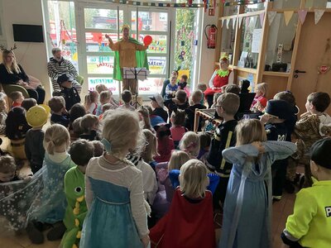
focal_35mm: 28
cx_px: 166
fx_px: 268
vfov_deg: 49.7
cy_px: 124
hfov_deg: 63.4
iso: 640
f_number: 1.8
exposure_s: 1/30
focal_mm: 3.99
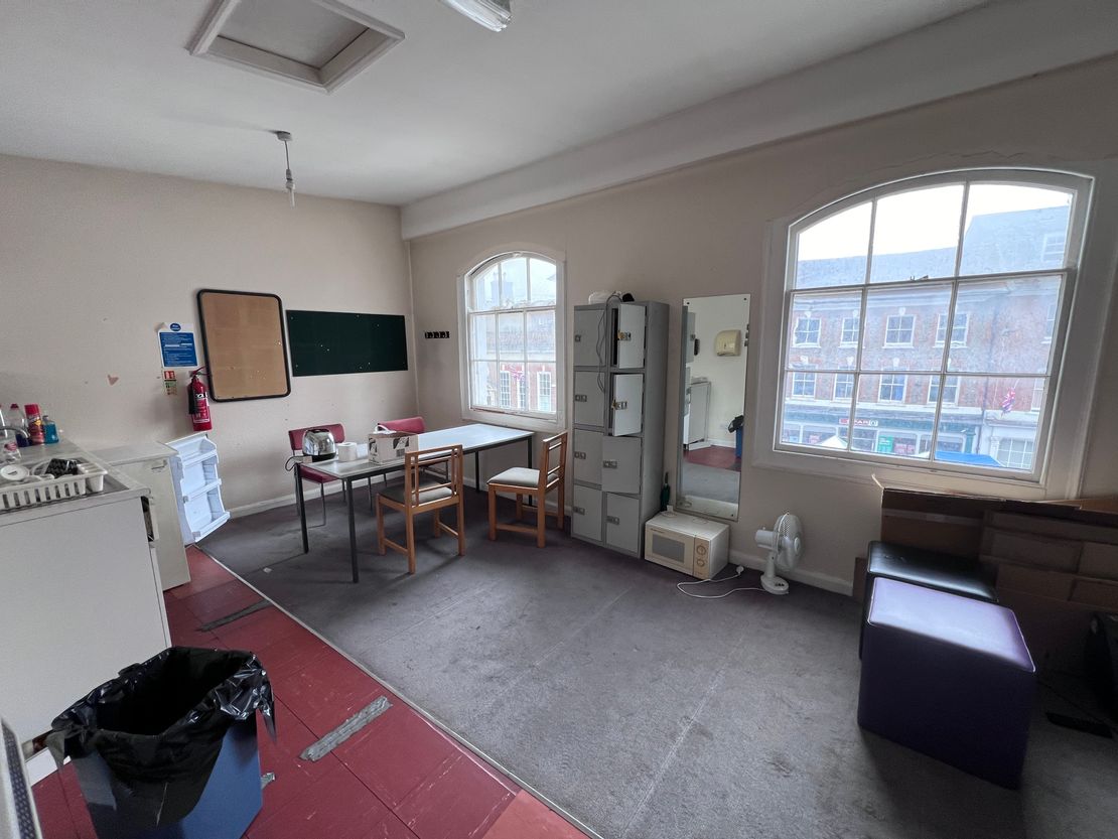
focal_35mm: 13
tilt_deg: -8.4
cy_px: 420
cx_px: 559
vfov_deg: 89.9
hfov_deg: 106.2
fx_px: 420
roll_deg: +0.1
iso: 100
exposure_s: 1/99
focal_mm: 1.57
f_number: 1.8
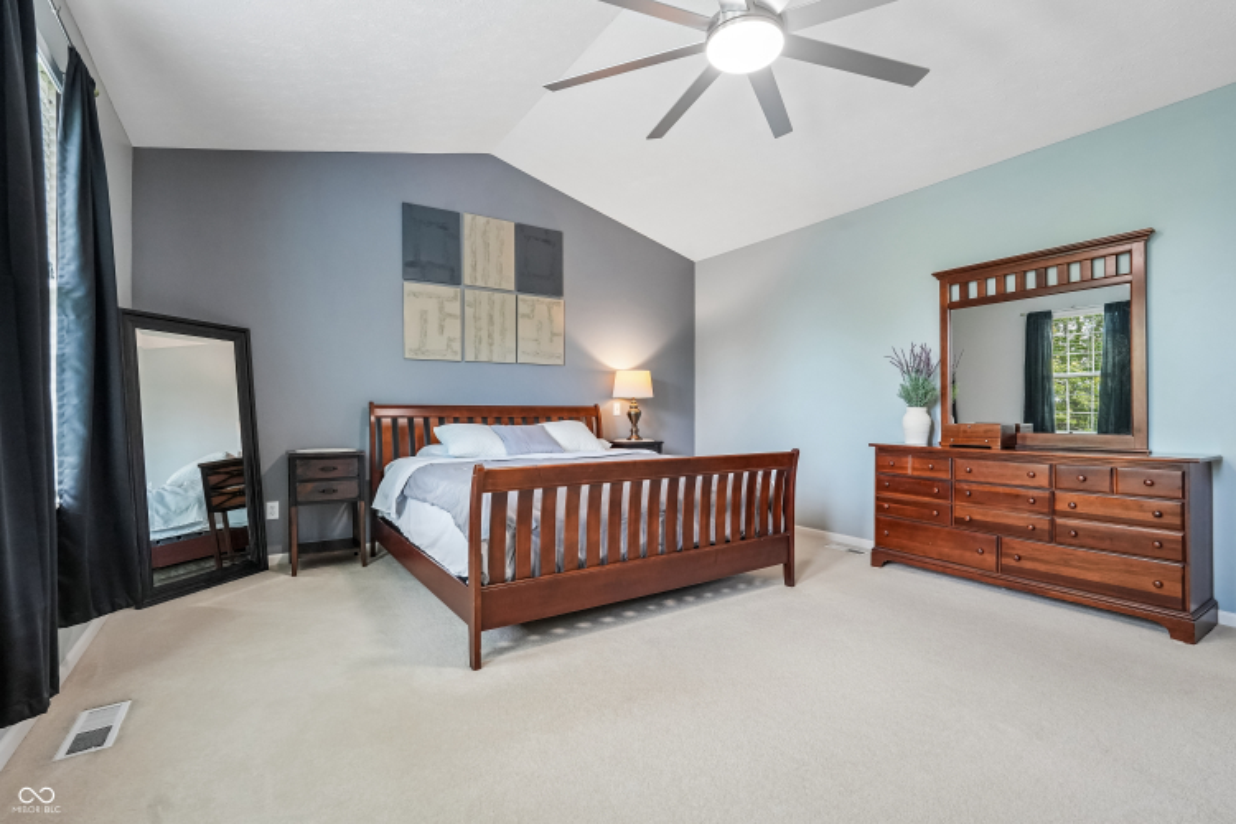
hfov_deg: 96.7
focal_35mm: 16
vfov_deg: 73.7
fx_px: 549
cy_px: 412
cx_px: 618
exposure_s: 1/30
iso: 1250
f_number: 8
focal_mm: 16
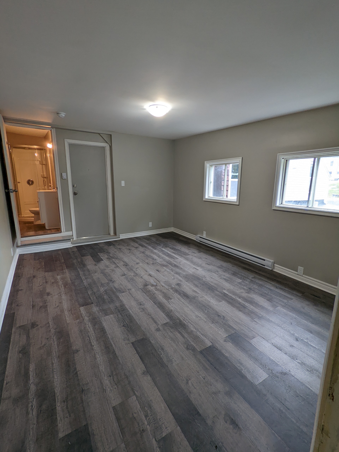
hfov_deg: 78.1
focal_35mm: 16
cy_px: 226
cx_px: 170
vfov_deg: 94.5
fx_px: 209
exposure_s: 1/43.4
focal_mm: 2.35
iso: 110
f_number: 2.2
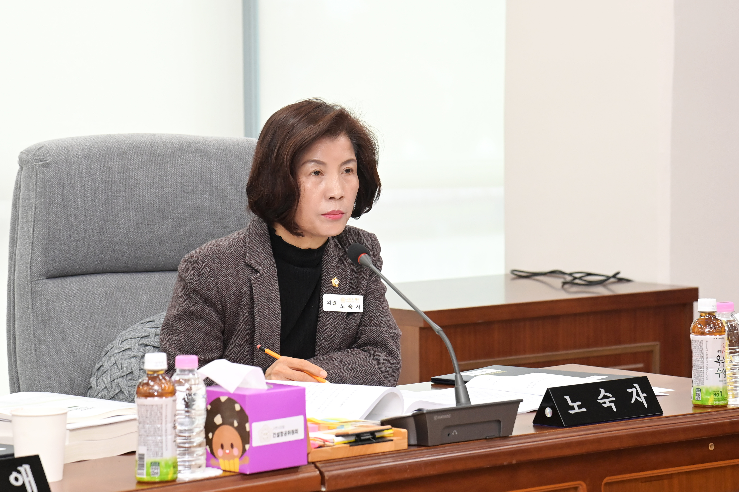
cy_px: 246
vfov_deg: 11.4
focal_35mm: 120
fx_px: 2463
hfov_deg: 17.1
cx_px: 370
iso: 3200
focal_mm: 120
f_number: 6.3
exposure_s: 1/250
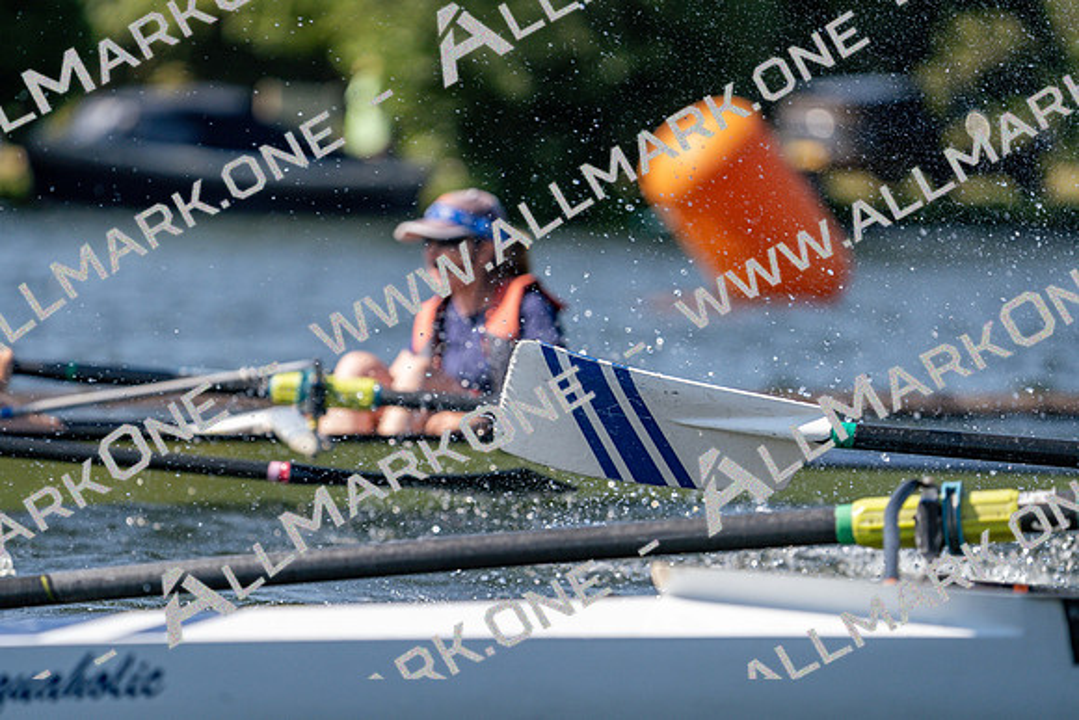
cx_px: 540
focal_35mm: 382
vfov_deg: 3.6
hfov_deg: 5.4
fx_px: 11452
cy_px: 360
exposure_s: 1/1600
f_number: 6.3
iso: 320
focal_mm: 382
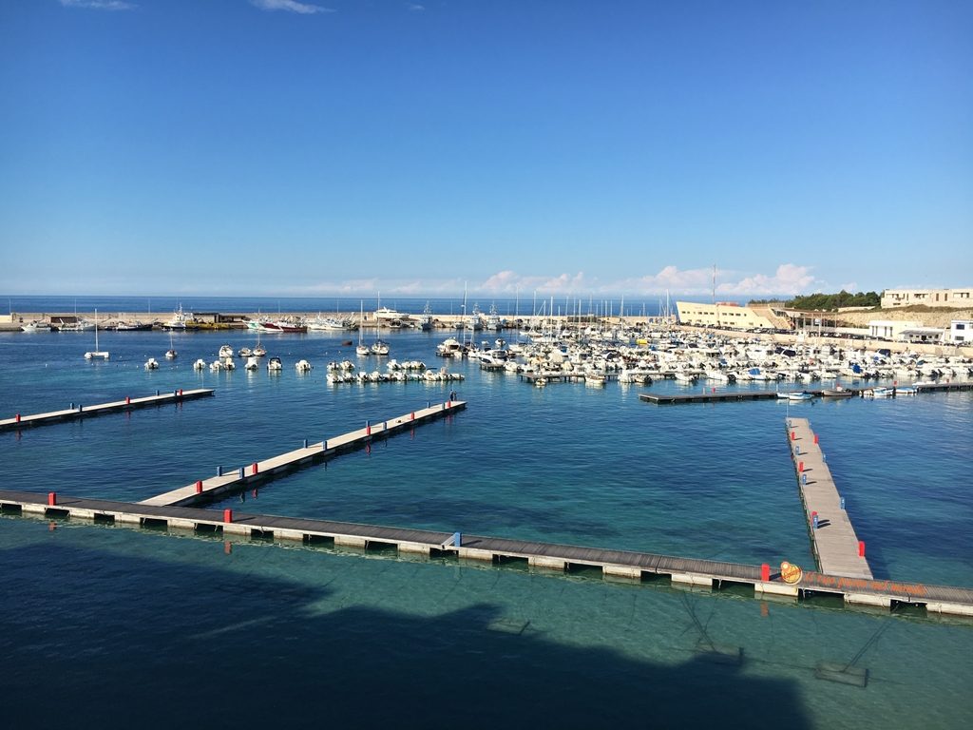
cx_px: 486
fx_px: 815
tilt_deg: -5.6
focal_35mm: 29
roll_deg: +0.3
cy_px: 365
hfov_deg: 61.7
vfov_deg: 48.2
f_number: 2.2
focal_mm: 4.15
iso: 25
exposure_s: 1/1748
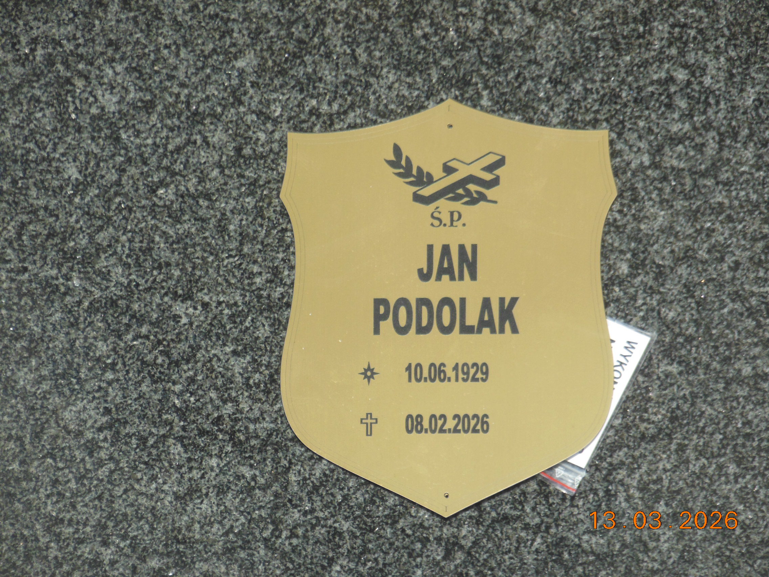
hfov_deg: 7.9
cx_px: 384
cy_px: 288
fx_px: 5554
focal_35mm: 250
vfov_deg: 5.9
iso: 125
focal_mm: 45
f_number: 5.8
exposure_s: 1/640
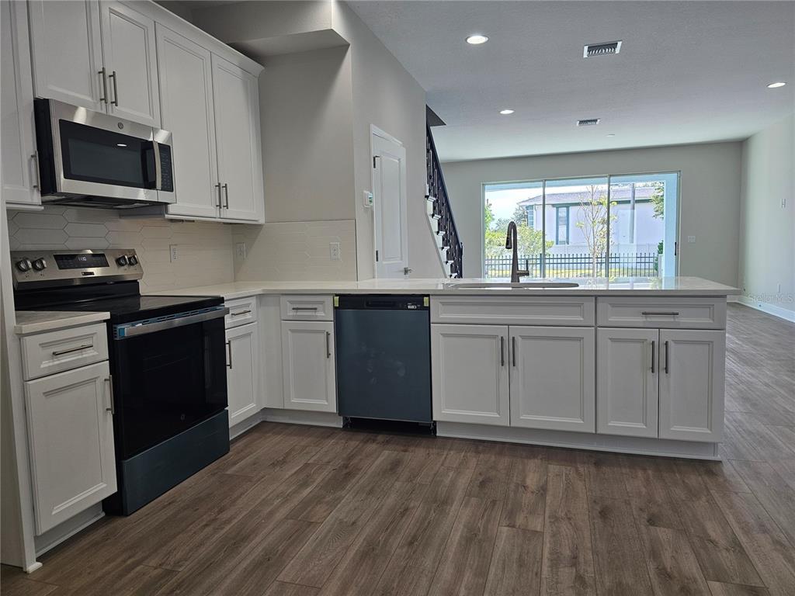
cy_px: 298
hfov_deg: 73.9
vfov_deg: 58.9
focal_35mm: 23
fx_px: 528
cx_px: 398
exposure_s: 1/120
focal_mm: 6.3
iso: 64
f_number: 1.7
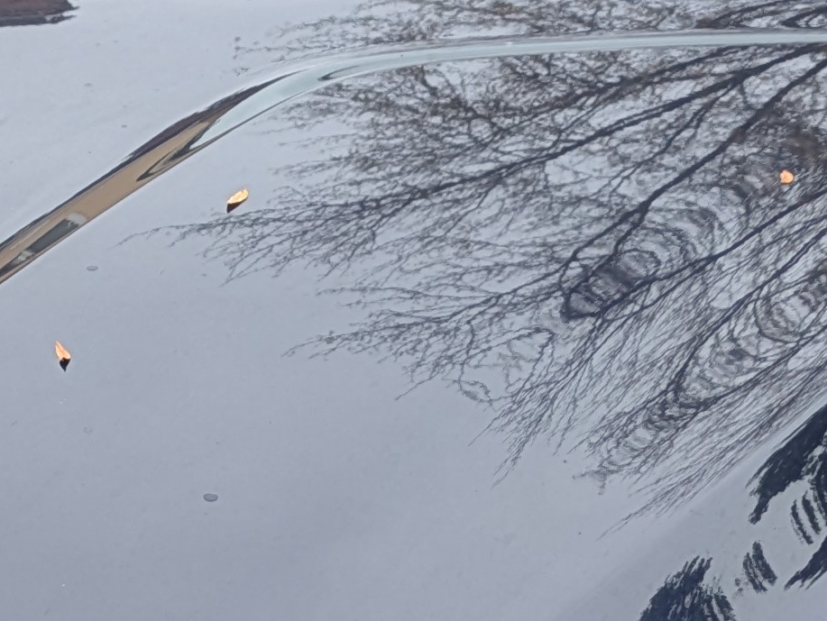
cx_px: 182
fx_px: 3012
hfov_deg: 15.5
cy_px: 960
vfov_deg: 11.3
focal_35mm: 126
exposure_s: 1/206
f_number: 1.89
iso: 44
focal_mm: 5.43
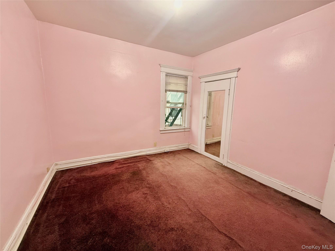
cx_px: 168
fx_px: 135
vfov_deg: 85.7
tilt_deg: -8.8
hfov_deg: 102.1
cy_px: 126
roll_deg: -1.5
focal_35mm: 14
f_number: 2.2
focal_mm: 2.22
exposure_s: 1/60
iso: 200
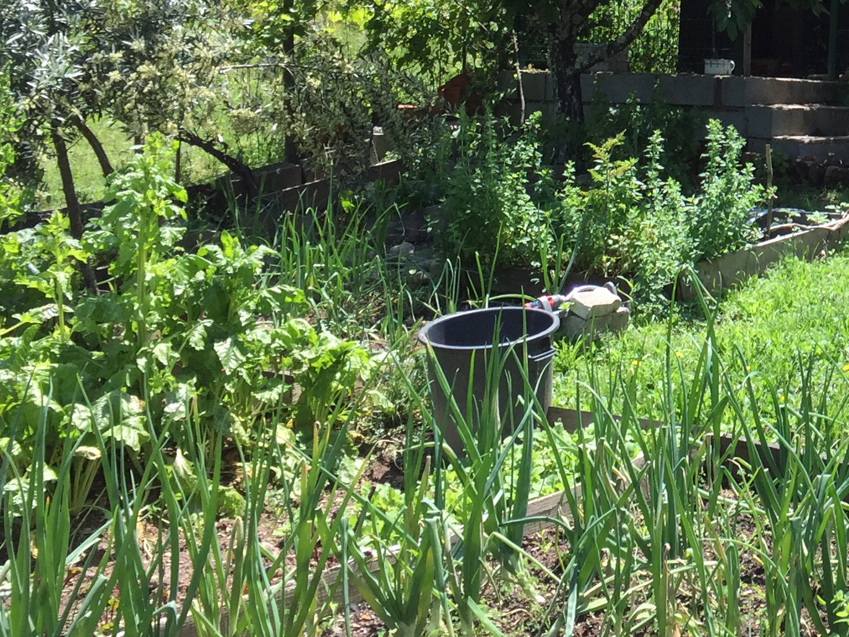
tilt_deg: +2.0
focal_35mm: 69
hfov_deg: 25.6
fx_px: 1692
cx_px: 990
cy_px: 42
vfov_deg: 20.8
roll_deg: -1.9
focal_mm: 4.15
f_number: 2.2
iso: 32
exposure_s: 1/694
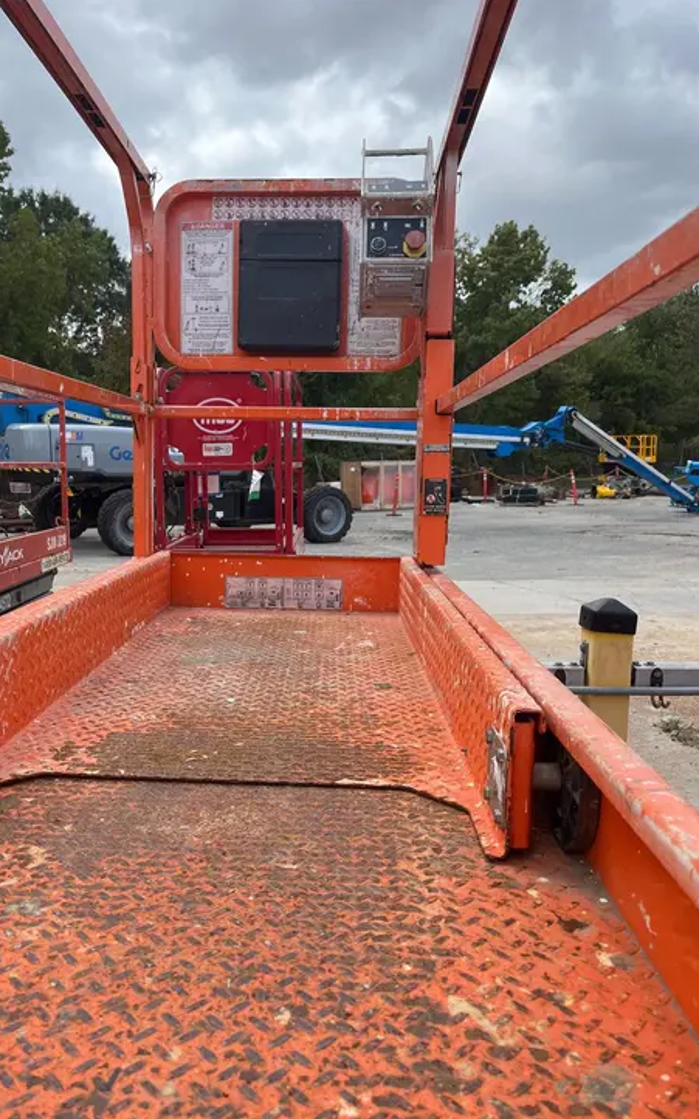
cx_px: 279
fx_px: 854
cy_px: 565
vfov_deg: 66.5
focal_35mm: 28
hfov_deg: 44.3
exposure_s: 1/1600
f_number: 1.6
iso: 50
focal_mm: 5.1
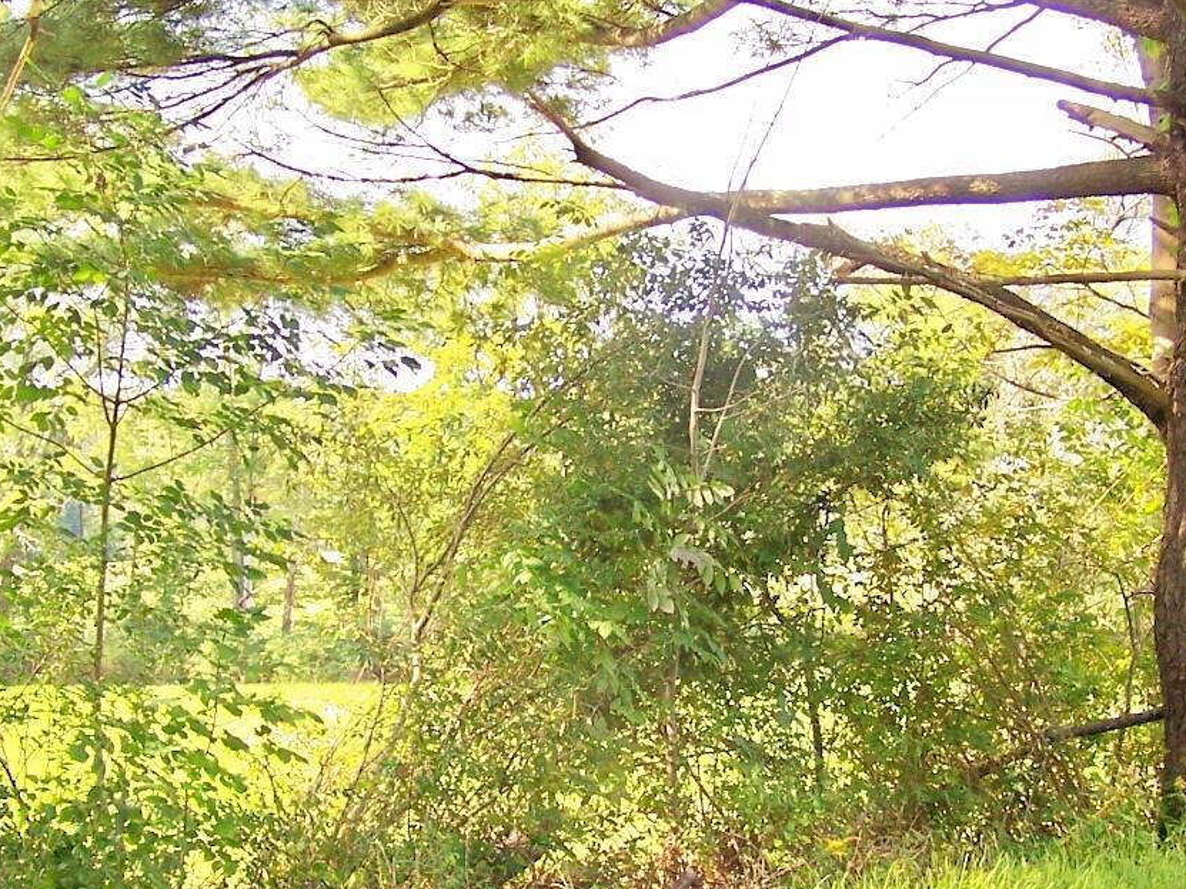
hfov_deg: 27.4
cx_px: 601
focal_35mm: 71
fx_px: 2432
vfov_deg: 20.7
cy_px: 552
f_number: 2.8
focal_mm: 6.3
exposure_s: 1/160
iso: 80
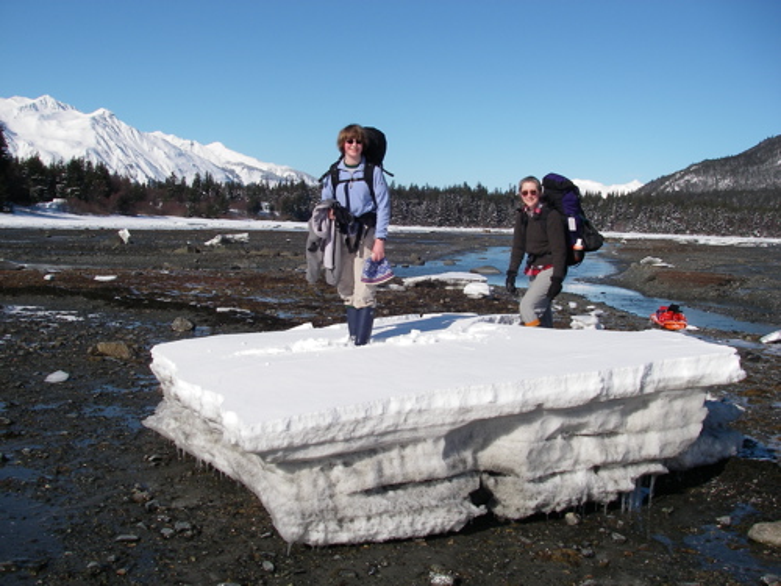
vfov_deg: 37.7
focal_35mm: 38
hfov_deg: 49.0
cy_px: 293
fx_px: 857
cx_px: 390
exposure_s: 1/400
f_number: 6.6
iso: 64
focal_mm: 6.3
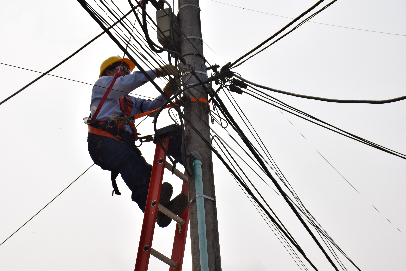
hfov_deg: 26.0
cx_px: 203
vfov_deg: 17.5
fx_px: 880
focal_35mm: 78
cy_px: 136
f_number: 13
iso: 200
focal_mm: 52
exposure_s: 1/640
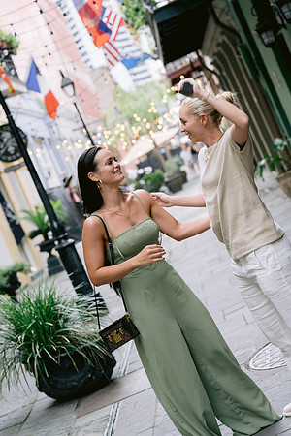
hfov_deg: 16.1
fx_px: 1031
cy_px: 218
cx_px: 146
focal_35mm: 85
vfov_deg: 23.9
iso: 640
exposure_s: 1/160
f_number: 4
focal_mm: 85
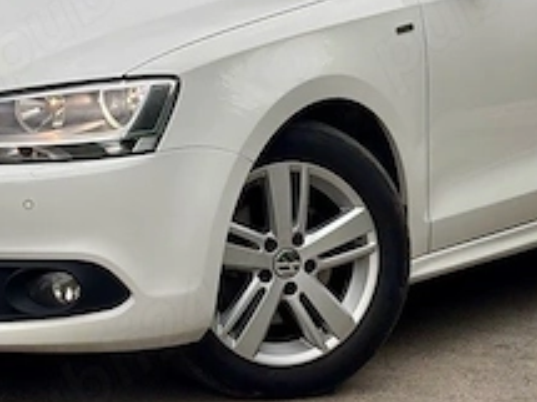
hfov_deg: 13.6
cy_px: -30
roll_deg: +0.8
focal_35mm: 145
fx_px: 2248
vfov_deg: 10.1
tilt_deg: -3.1
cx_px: 245
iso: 32
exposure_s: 1/1048
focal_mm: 5.96
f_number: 1.6
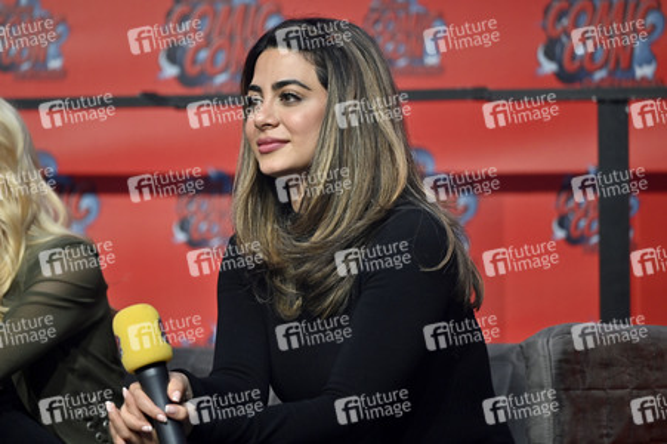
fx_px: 3703
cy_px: 222
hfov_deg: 10.3
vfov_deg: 6.9
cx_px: 334
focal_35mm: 200
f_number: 2.8
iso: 1000
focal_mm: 200
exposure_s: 1/400
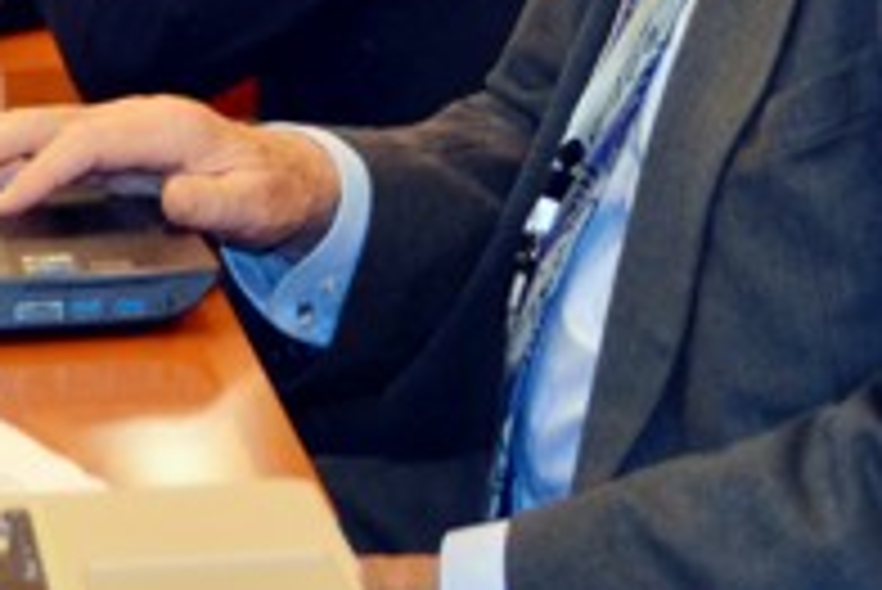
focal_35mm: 182
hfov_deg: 11.2
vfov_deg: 7.4
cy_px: -313
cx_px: 729
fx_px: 4462
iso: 1600
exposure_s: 1/60
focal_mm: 34
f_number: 5
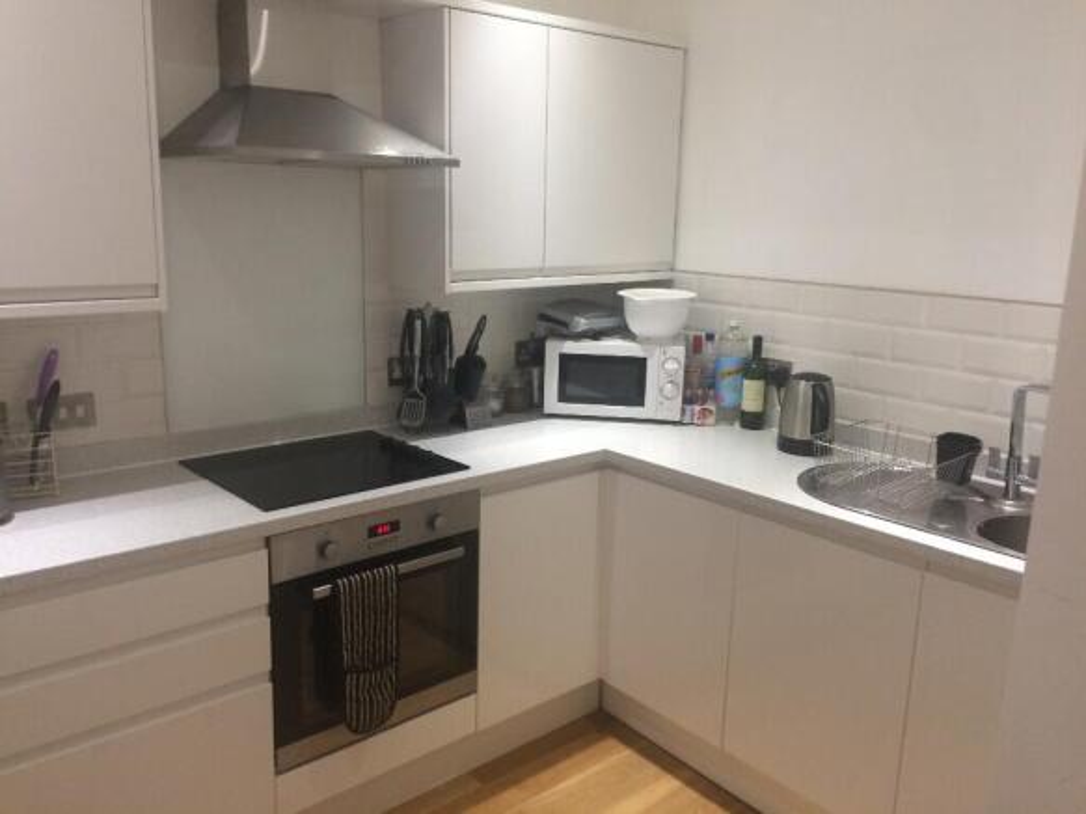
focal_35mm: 29
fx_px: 910
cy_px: 407
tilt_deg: -11.4
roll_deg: -1.9
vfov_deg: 48.2
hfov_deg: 61.7
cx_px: 543
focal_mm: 4.15
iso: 125
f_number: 2.2
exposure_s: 1/33
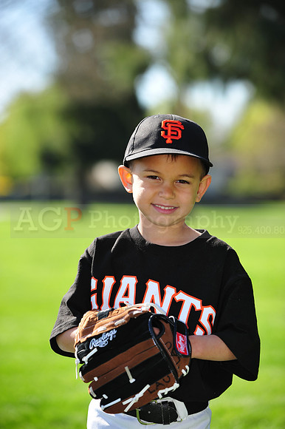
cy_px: 214
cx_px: 142
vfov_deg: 14.2
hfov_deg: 9.5
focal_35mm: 145
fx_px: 1724
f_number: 4.5
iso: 200
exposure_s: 1/640
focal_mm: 145
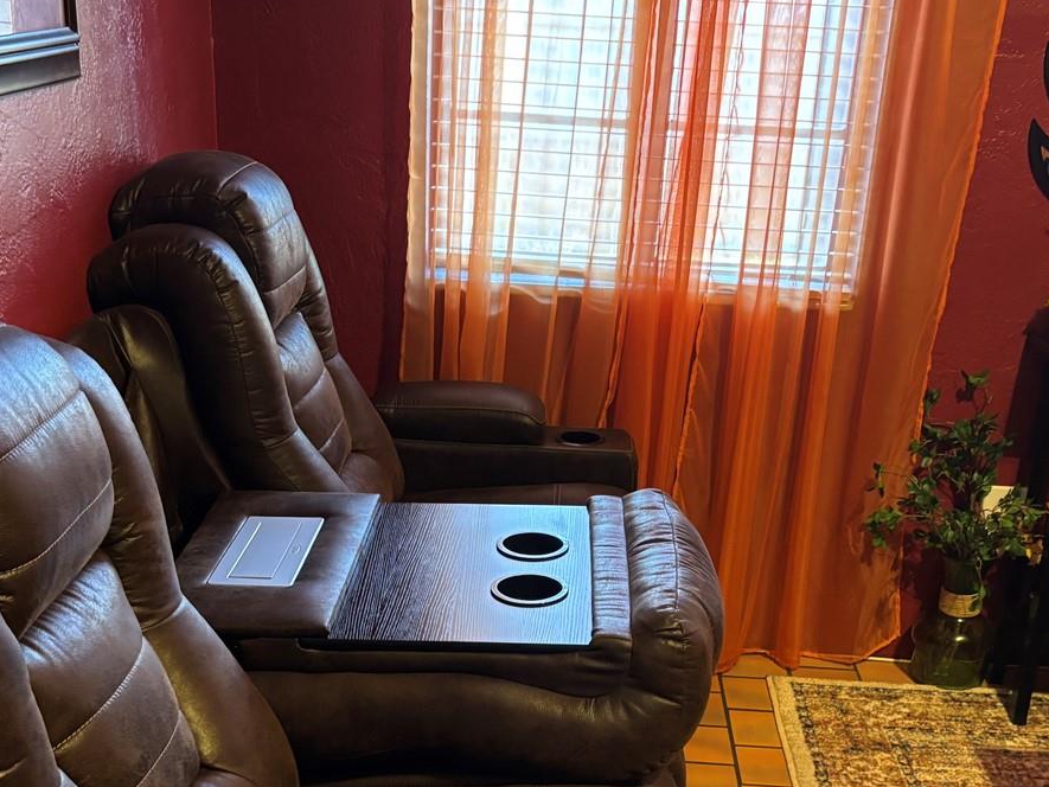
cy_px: 599
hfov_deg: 40.4
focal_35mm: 47
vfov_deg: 30.3
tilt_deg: -24.7
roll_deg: -3.5
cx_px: 548
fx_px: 1424
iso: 500
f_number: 1.6
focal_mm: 5.96
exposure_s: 1/30
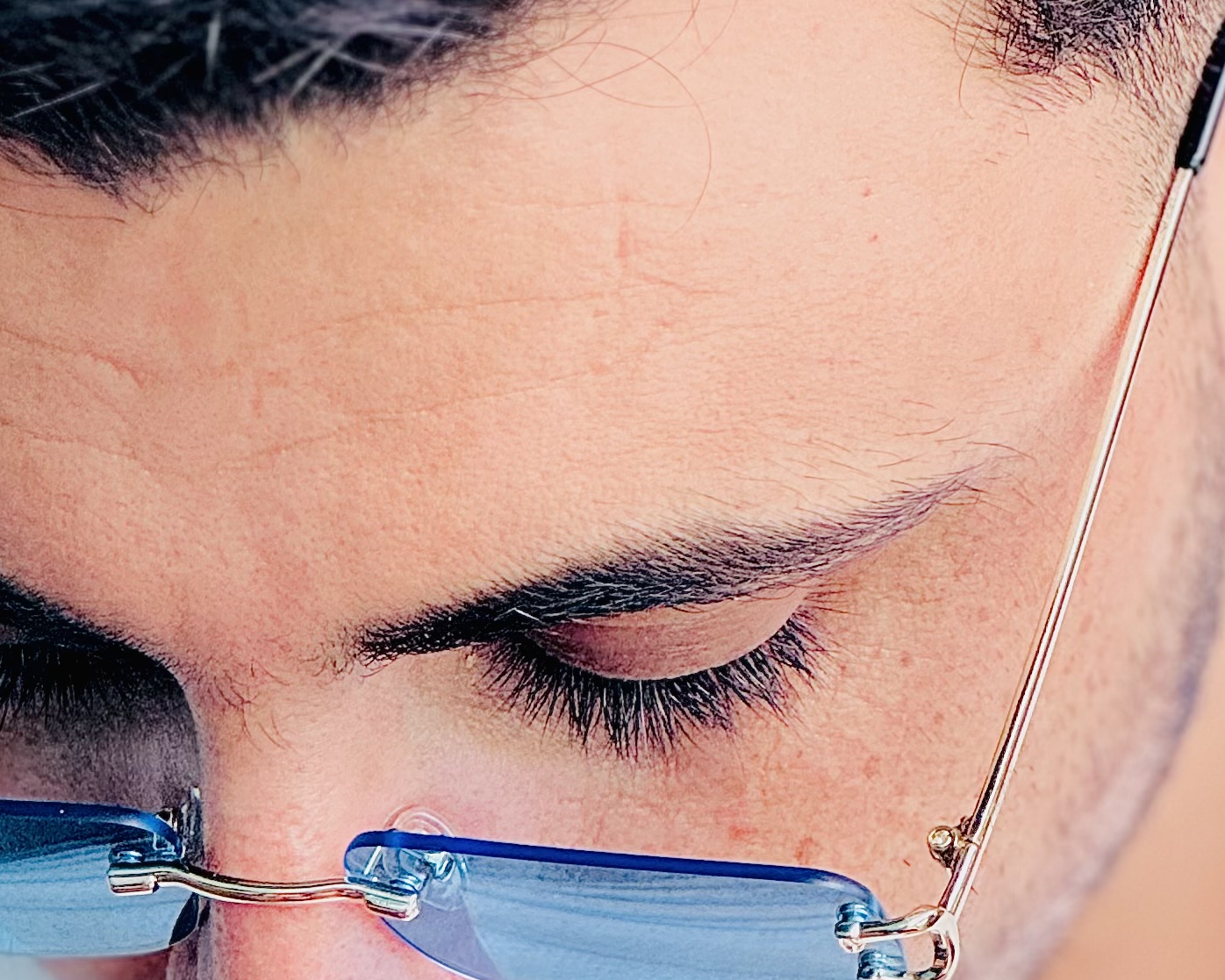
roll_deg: +0.5
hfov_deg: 8.9
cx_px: 335
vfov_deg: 7.1
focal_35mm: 217
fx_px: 7868
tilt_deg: -12.6
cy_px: 323
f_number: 2.8
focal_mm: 9
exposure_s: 1/99
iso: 125
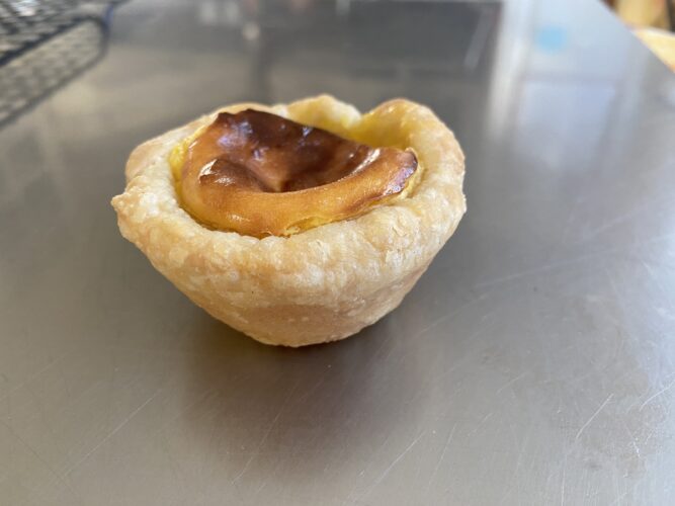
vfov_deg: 54.9
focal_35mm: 25
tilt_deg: -35.7
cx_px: 338
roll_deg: +3.1
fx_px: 487
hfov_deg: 69.4
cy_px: 253
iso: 125
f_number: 1.8
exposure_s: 1/60
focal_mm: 4.25
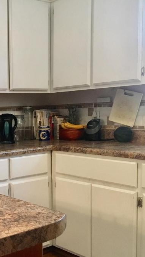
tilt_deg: -5.3
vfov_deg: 42.8
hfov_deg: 22.8
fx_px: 328
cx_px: -31
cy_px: 146
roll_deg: +2.1
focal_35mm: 48
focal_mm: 4.15
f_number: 2.2
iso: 200
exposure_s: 1/24
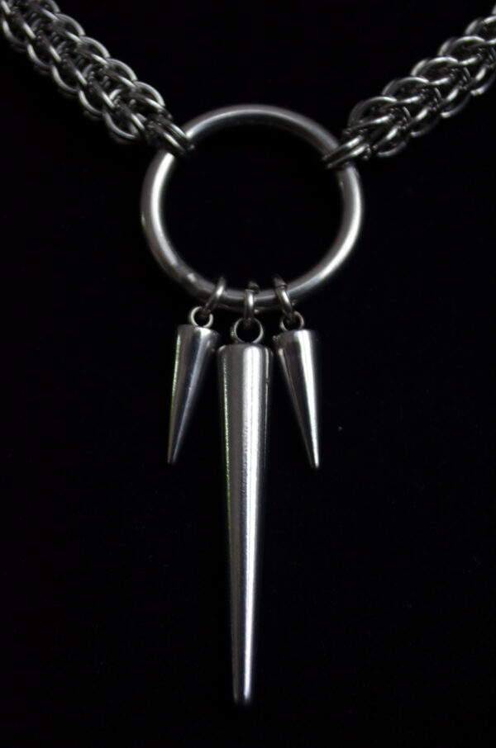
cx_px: 248
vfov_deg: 29.3
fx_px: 1432
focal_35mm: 69
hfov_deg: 19.6
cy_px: 374
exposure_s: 1/20
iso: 400
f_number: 5.6
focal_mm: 46
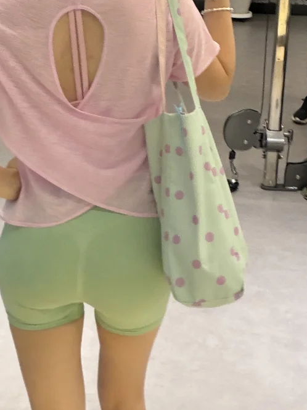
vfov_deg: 28.7
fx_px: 769
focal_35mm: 65
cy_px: 43
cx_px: 126
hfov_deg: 22.5
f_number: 1.9
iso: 200
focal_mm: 2.71
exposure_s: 1/50
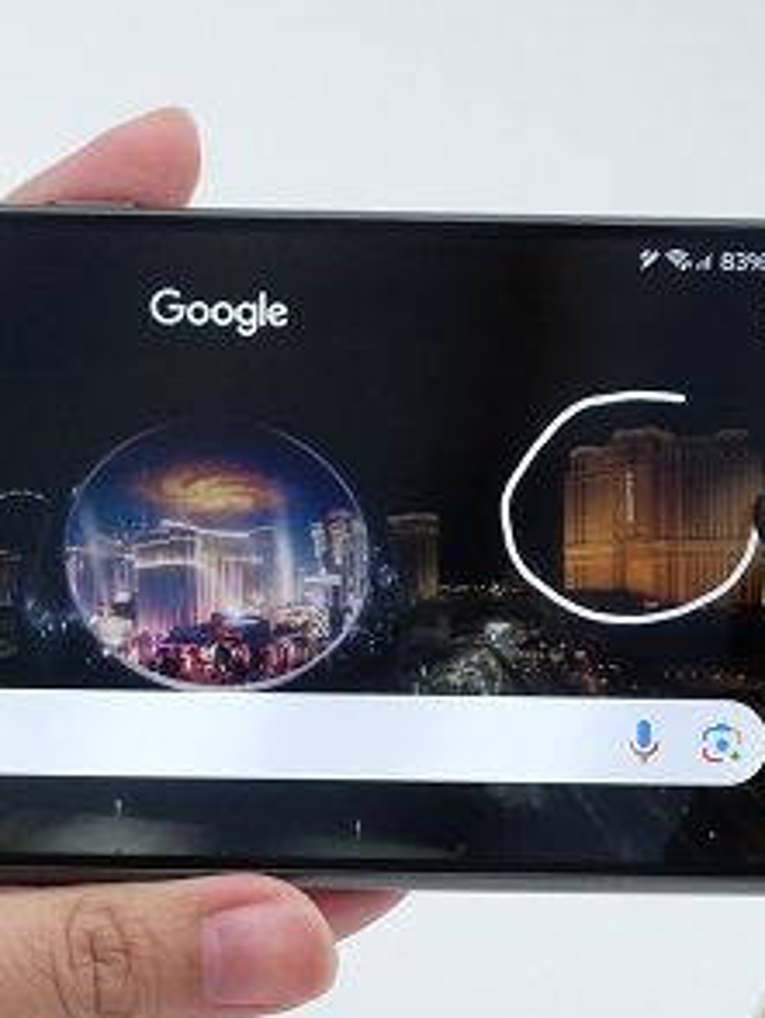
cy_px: 663
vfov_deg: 10.8
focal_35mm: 183
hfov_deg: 8.0
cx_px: -152
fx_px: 5384
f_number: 2.8
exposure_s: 1/800
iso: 2000
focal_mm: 51.6
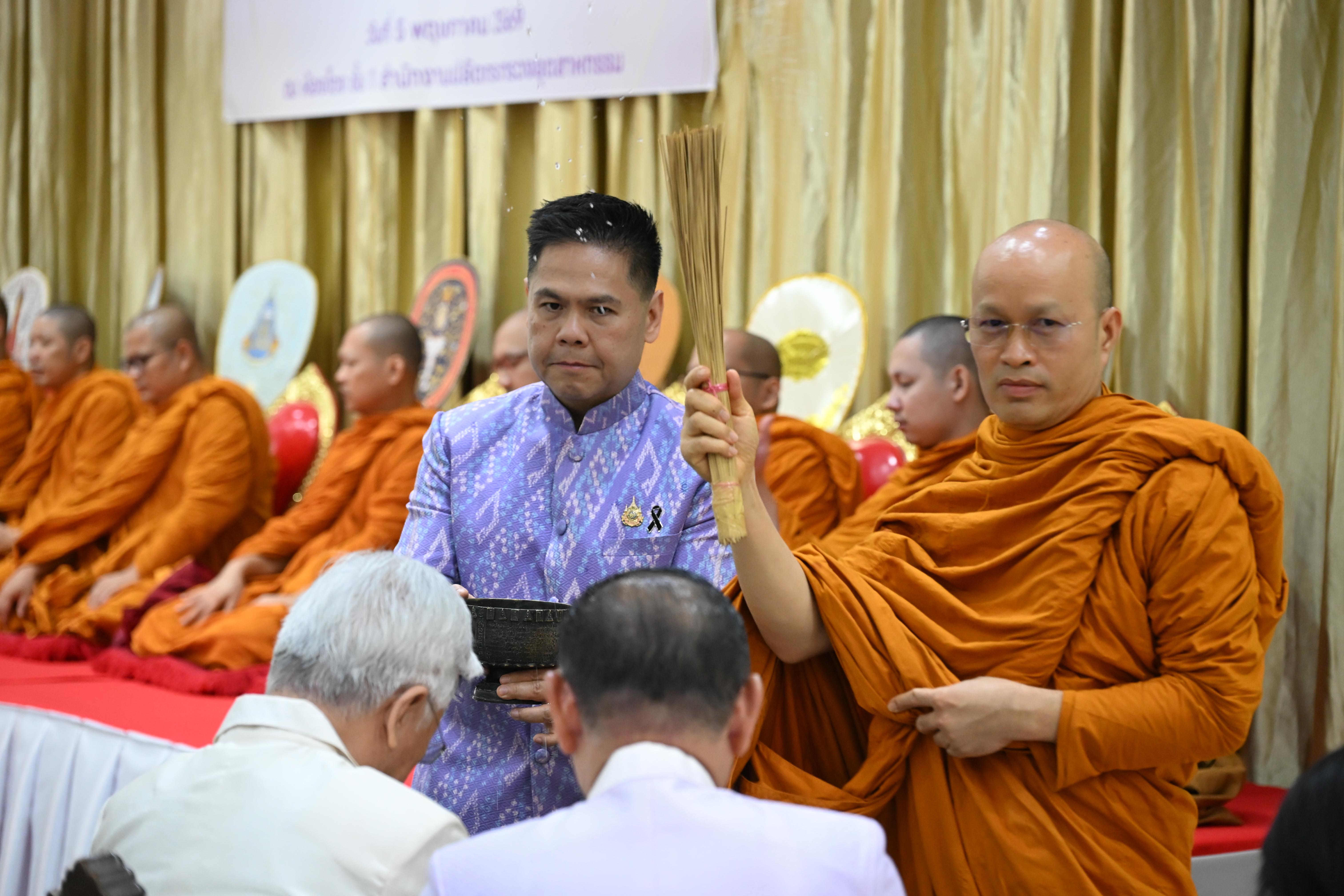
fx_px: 3696
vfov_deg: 13.8
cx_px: 672
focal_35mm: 99
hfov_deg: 20.6
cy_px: 448
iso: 3200
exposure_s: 1/100
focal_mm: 99
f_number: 4
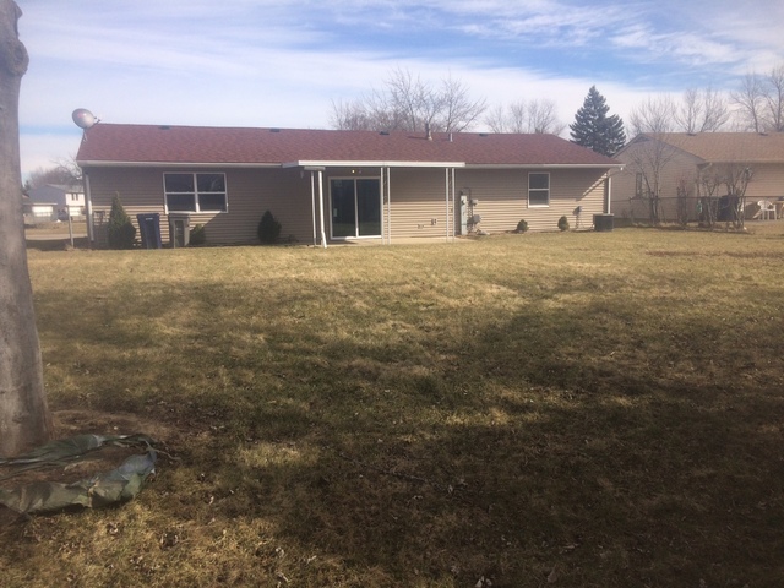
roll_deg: +2.4
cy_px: 294
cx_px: 392
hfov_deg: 61.7
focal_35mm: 29
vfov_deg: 48.2
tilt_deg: -9.1
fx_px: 657
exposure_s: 1/1866
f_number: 2.2
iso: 32
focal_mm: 4.15
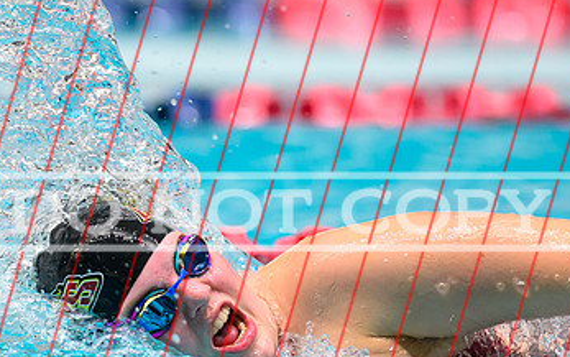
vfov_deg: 1.5
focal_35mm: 851
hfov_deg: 2.5
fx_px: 13222
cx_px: 159
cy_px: 308
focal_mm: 300
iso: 2000
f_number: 2.8
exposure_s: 1/800
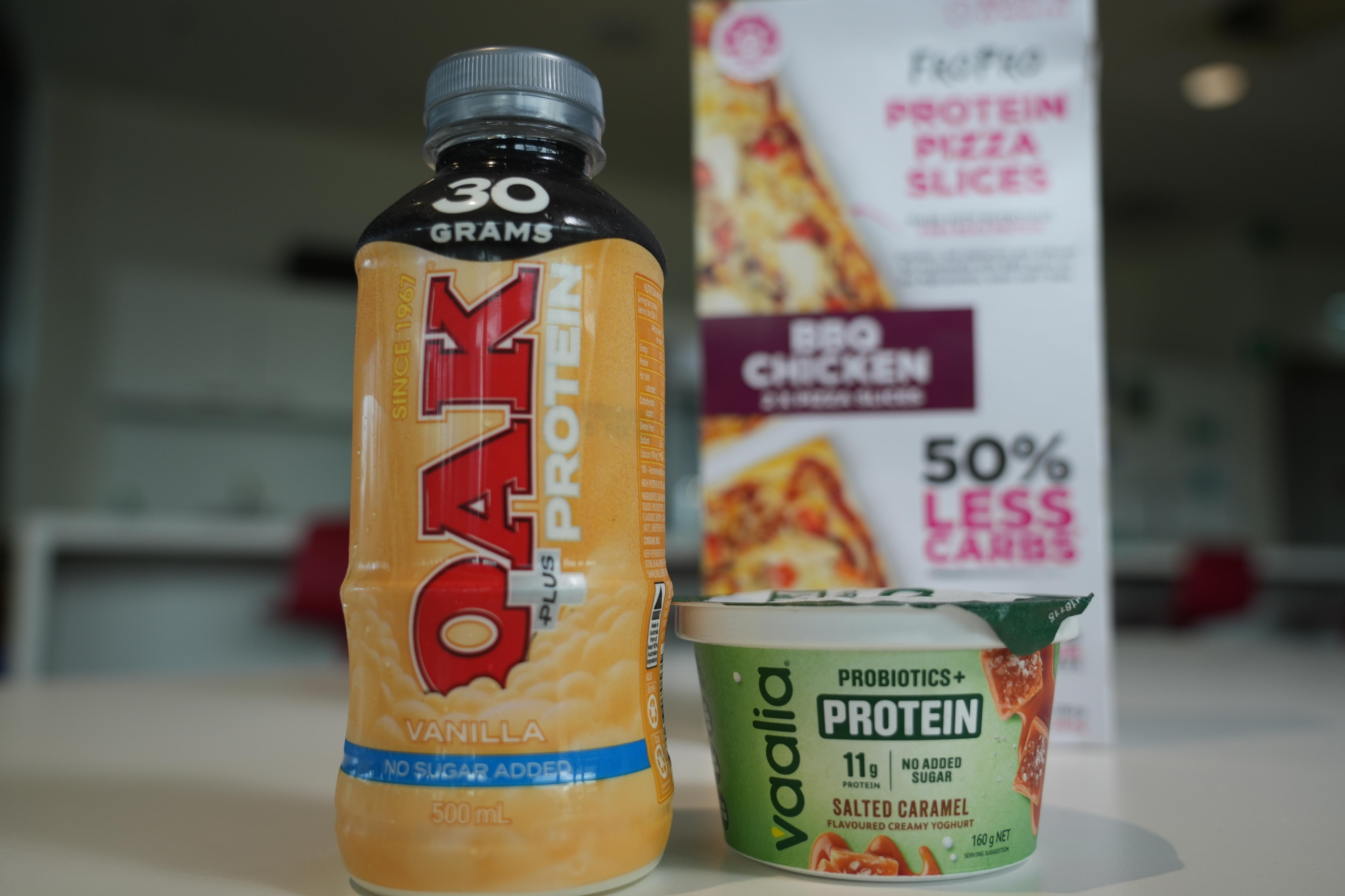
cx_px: 672
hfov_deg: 60.3
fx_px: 1158
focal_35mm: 31
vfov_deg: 42.3
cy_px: 448
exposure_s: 1/160
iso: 250
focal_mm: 31
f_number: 4
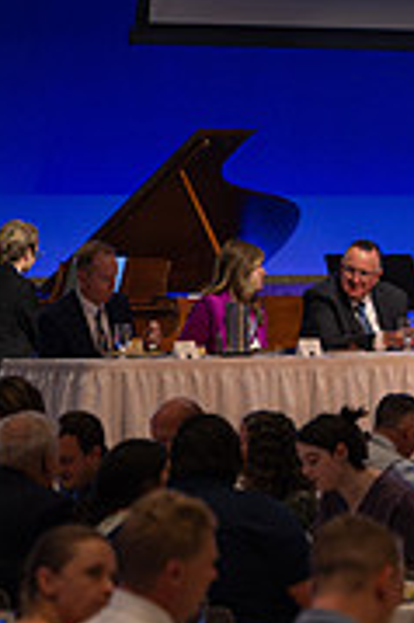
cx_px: 887
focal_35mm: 266
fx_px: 4597
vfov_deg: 7.7
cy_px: 224
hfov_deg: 5.0
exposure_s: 1/200
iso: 1600
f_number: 2.8
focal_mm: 82
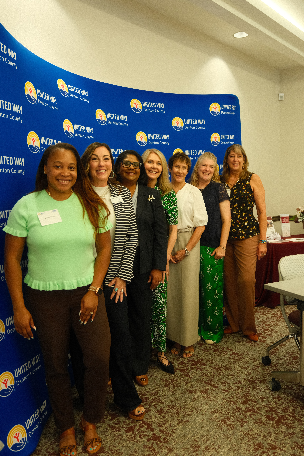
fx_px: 367
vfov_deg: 63.7
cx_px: 152
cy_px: 228
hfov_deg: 45.0
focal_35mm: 29
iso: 1600
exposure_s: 1/200
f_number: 3.6
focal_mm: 19
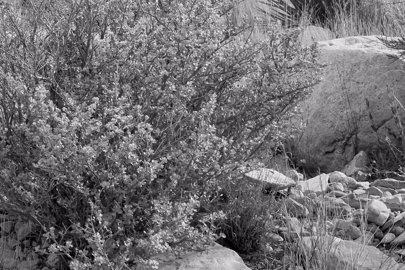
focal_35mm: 128
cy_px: -77
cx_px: -193
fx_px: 1440
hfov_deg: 14.9
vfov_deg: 10.5
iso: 500
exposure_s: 1/200
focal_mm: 35
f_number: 16
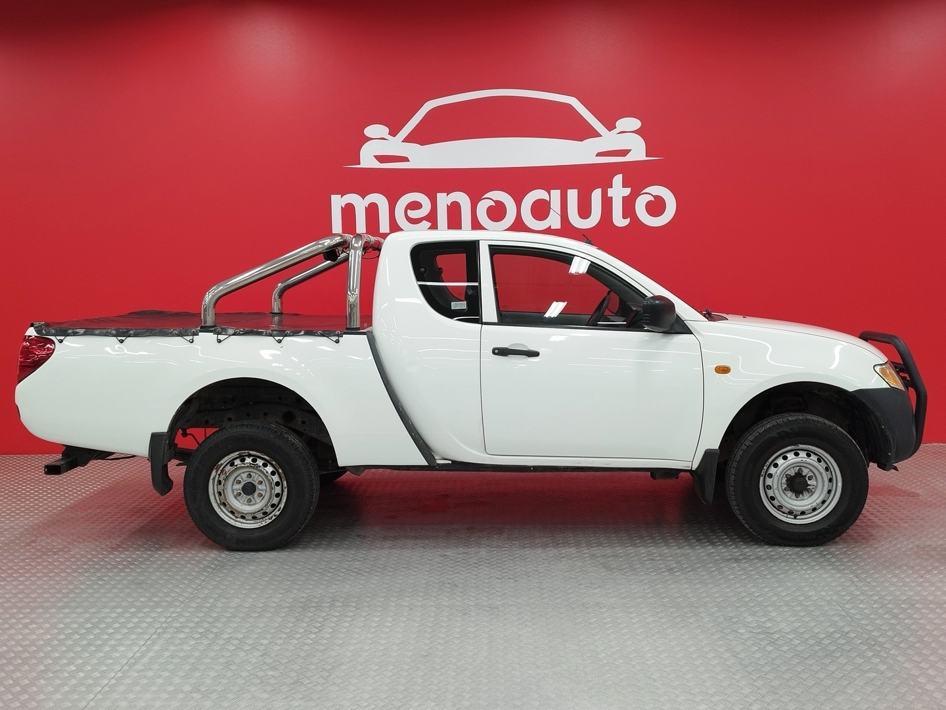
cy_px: 355
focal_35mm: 25
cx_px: 473
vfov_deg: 54.9
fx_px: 683
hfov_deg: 69.4
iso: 170
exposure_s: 1/50
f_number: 1.89
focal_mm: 5.95
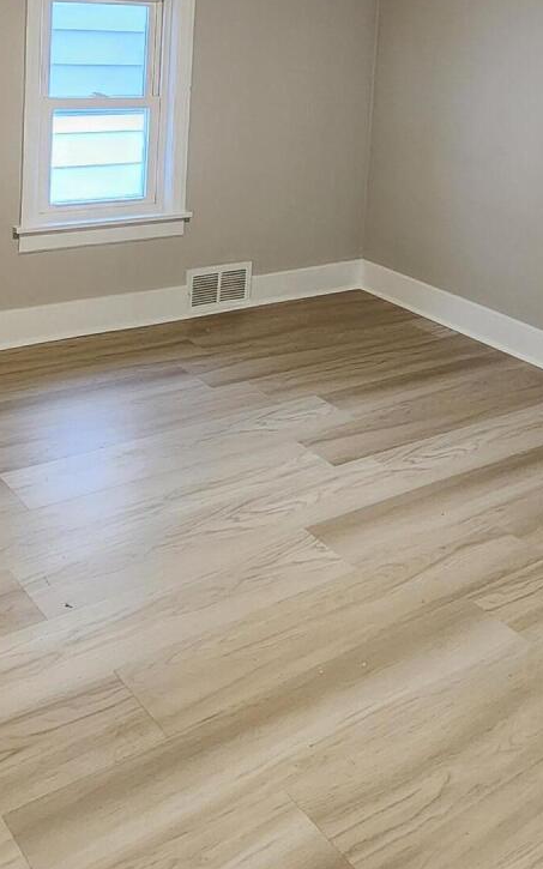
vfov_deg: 47.7
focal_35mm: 38
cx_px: 257
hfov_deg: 33.6
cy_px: 132
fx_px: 900
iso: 250
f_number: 2.2
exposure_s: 1/60
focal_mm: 2.2
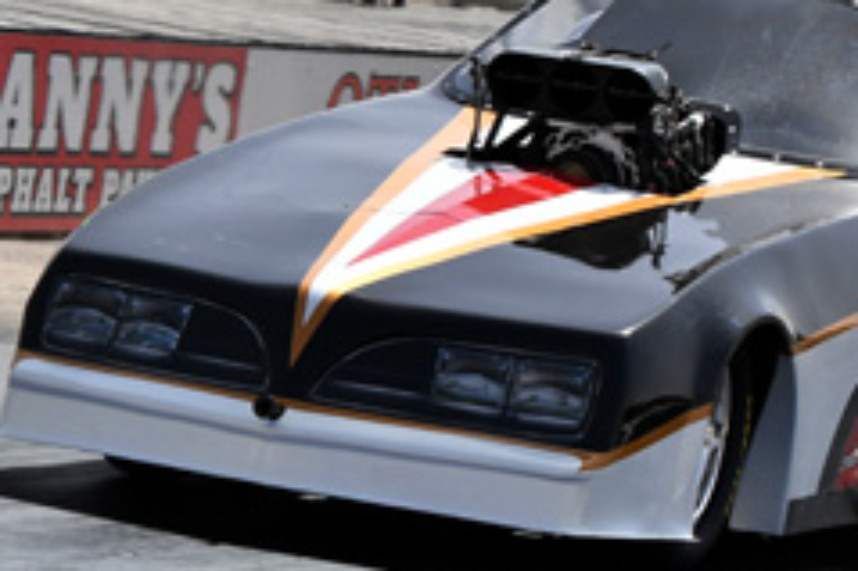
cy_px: 219
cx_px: 600
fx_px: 5240
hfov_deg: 9.4
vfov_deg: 6.2
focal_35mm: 220
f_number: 5.6
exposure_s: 1/1000
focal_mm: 70
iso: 160
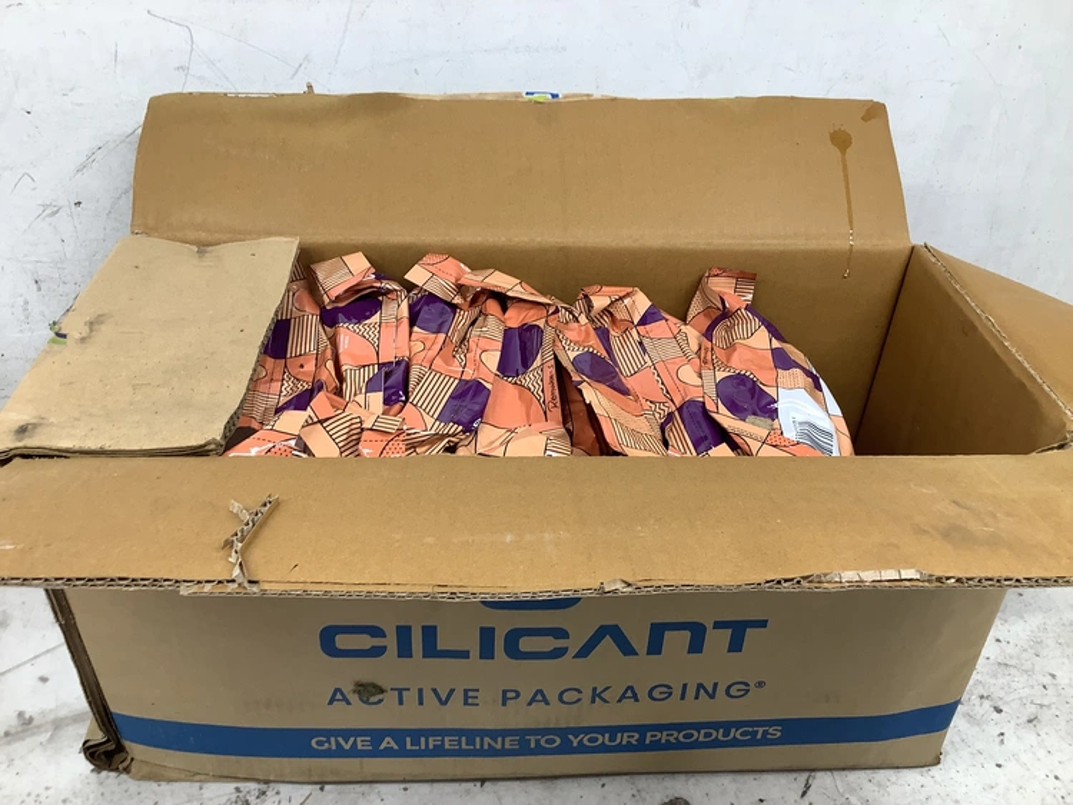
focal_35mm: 31
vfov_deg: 45.5
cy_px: 402
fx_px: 961
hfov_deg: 58.3
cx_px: 536
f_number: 2.4
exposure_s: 1/60
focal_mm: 3.3
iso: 50
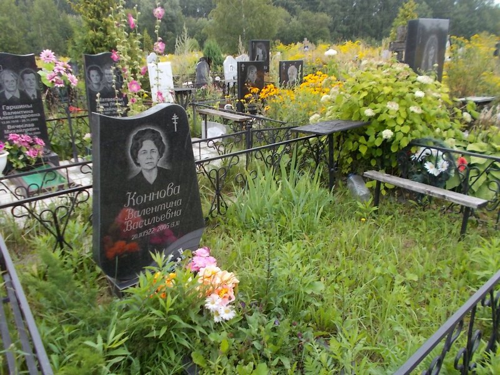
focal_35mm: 26
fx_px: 376
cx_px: 250
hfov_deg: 67.3
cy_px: 188
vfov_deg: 53.1
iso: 80
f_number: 3.2
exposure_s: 1/60
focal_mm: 4.6
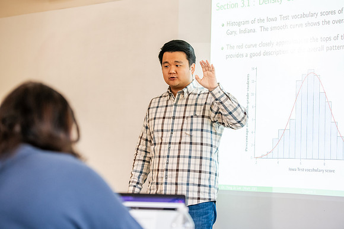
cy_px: 114
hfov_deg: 22.1
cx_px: 172
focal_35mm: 92
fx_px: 879
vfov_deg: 14.9
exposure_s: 1/200
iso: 1600
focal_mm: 92
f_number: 3.5
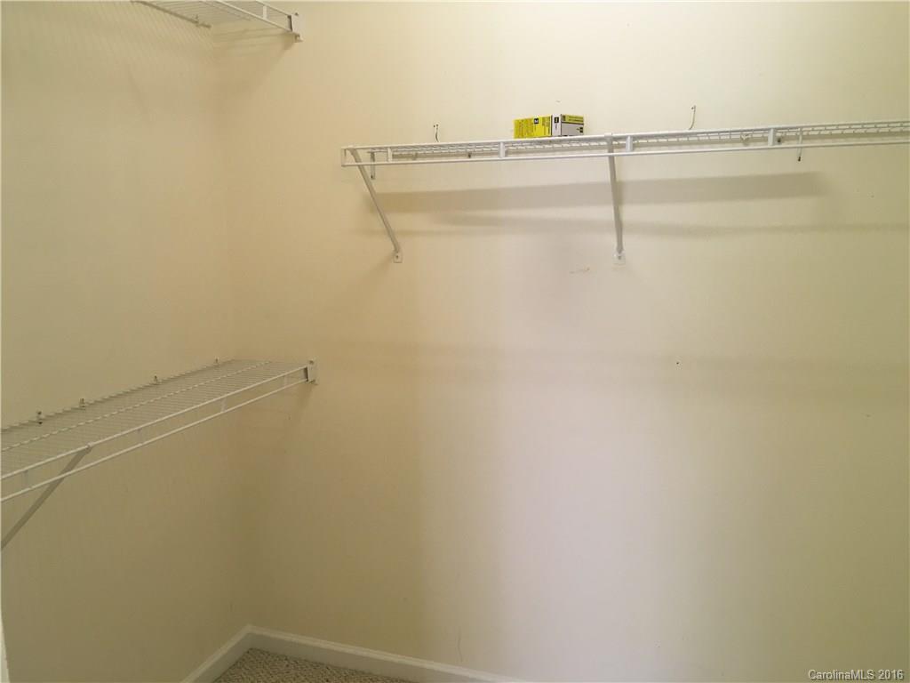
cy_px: 342
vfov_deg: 48.2
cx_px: 455
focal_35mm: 29
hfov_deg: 61.7
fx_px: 762
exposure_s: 1/30
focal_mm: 4.15
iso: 64
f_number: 2.2
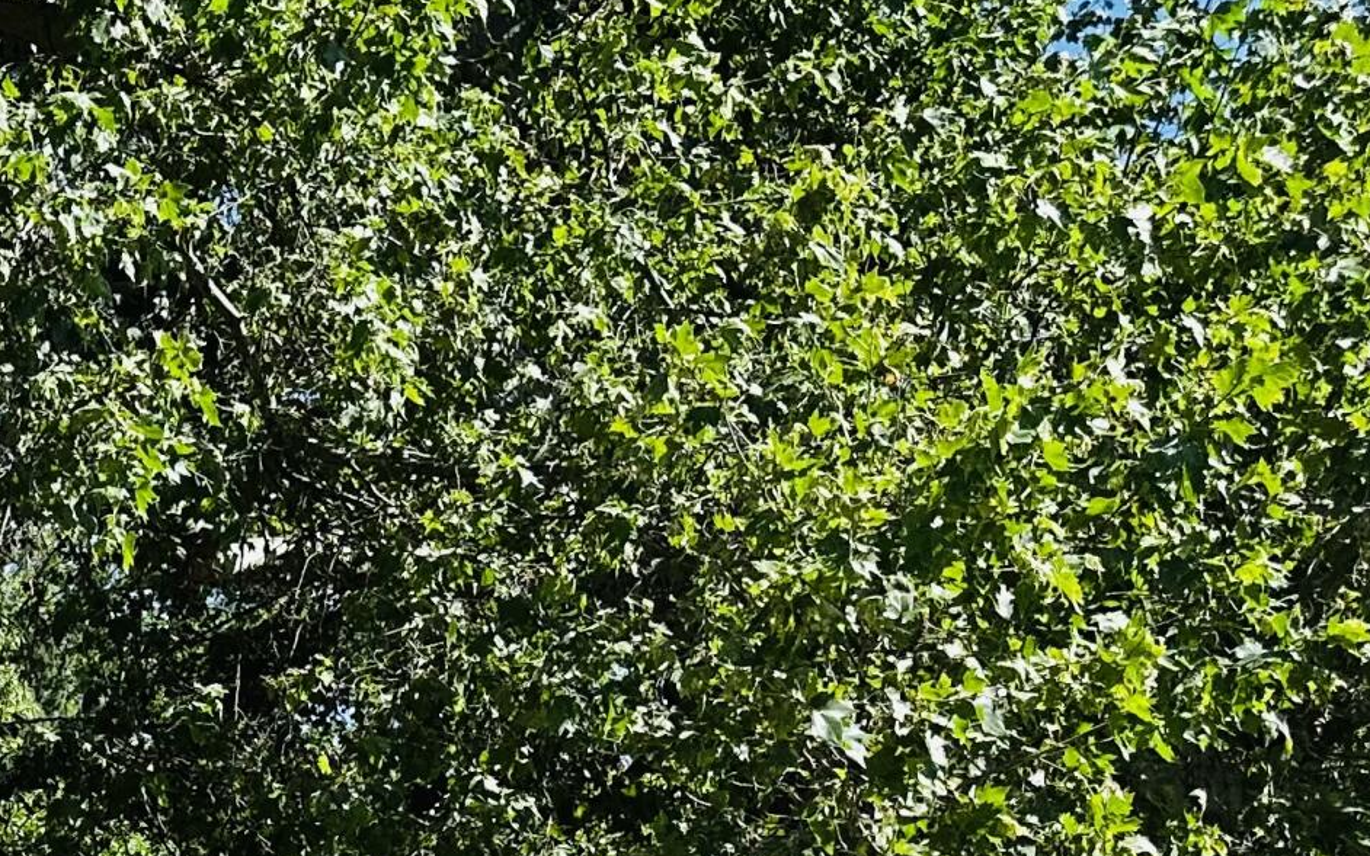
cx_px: -241
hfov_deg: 23.5
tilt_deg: -2.4
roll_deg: -1.0
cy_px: 1279
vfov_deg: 15.0
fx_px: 3025
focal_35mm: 81
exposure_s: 1/2410
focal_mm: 6.86
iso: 80
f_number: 1.78
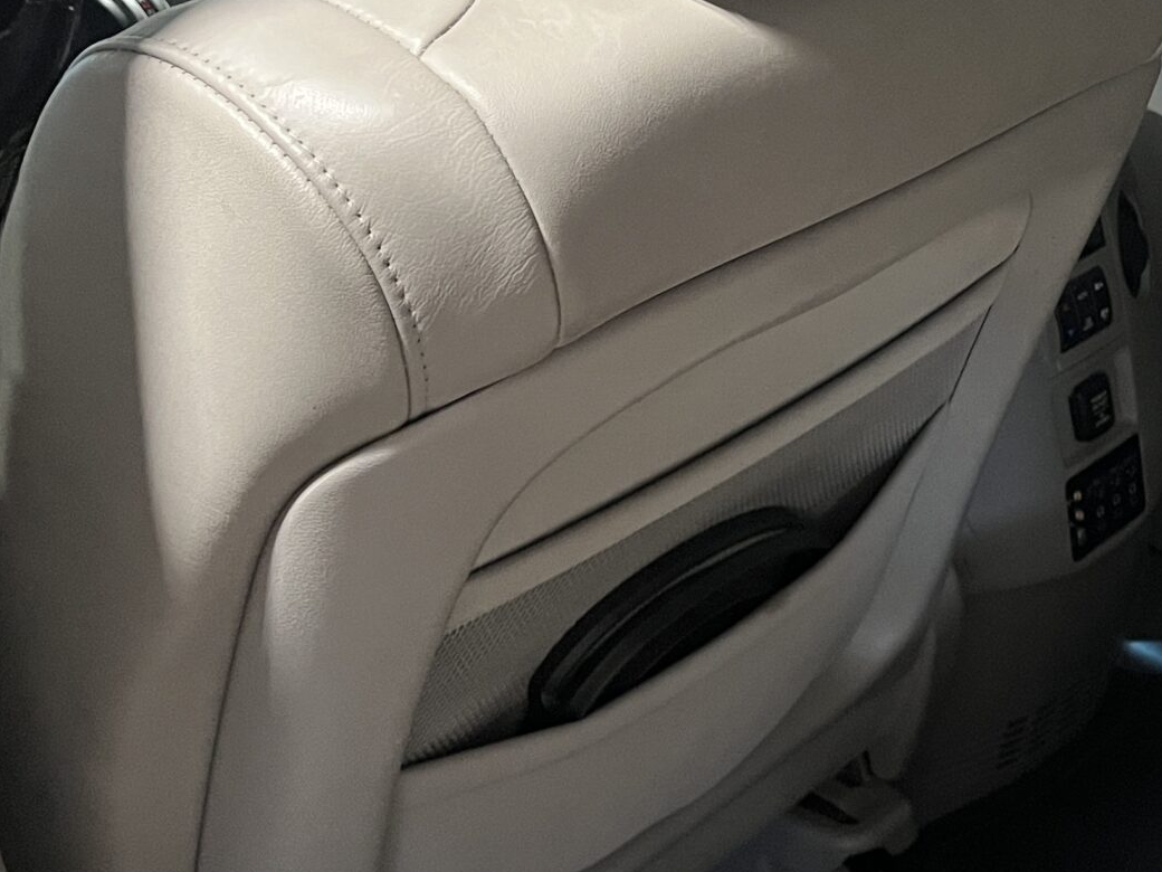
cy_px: 421
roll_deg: +0.5
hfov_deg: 27.4
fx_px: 2148
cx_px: 1321
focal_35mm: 64
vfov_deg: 22.9
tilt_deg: -26.6
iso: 400
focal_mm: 5.1
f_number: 1.6
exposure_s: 1/40
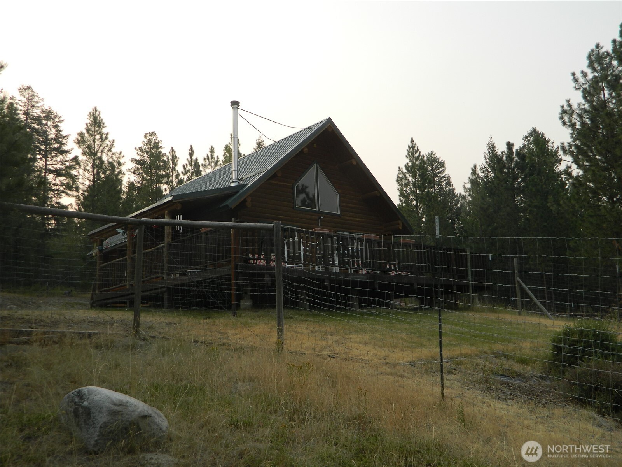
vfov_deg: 45.4
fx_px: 557
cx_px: 311
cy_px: 234
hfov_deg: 58.4
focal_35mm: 31
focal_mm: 5.6
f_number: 3.2
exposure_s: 1/400
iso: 80
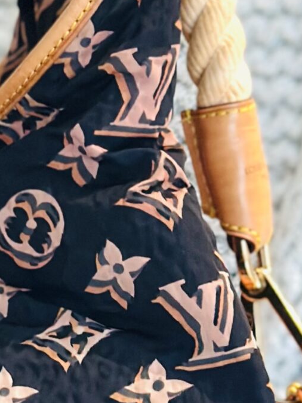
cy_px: 261
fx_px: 2118
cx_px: -220
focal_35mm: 182
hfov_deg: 7.9
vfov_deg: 10.9
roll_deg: +1.0
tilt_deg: -17.5
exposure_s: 1/60
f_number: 1.78
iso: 320
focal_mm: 6.86
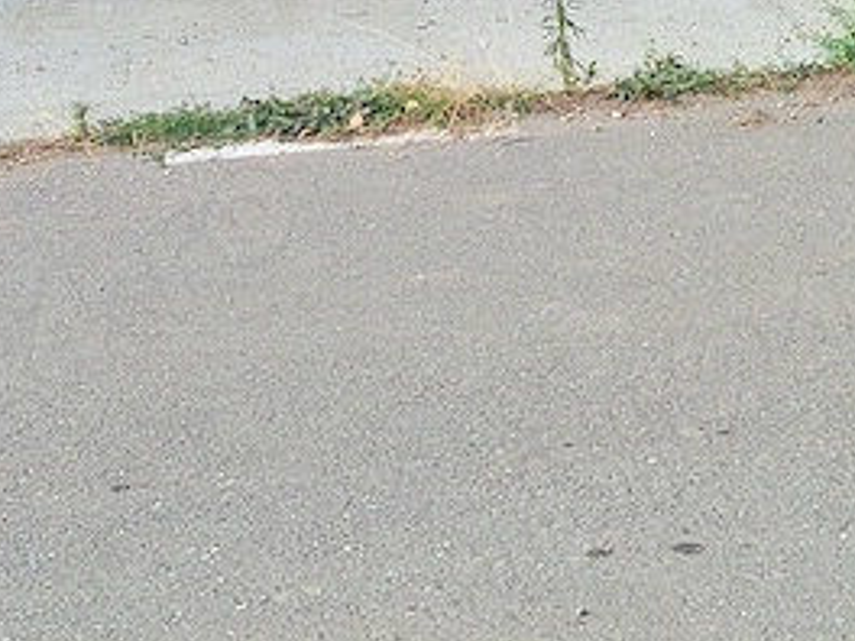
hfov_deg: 22.5
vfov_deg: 15.5
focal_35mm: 87
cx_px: 324
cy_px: -343
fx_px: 2149
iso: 40
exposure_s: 1/1577
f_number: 1.8
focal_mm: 5.54
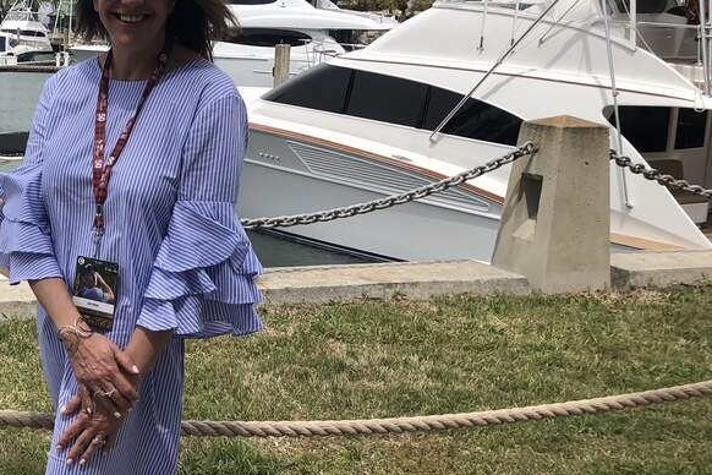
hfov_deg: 31.1
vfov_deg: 22.6
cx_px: 9
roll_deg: -0.3
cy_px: 286
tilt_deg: -13.8
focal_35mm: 60
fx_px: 1187
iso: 20
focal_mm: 3.99
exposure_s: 1/2667
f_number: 1.8
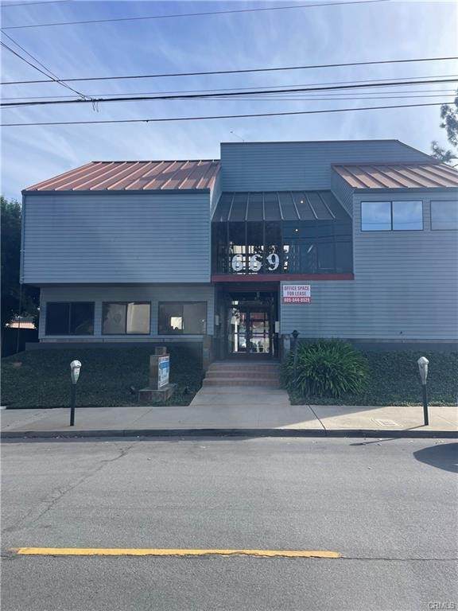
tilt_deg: +4.3
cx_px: 229
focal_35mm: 26
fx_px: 459
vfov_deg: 67.3
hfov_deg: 53.1
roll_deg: +0.1
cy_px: 306
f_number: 1.6
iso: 32
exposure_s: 1/2618
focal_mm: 4.2
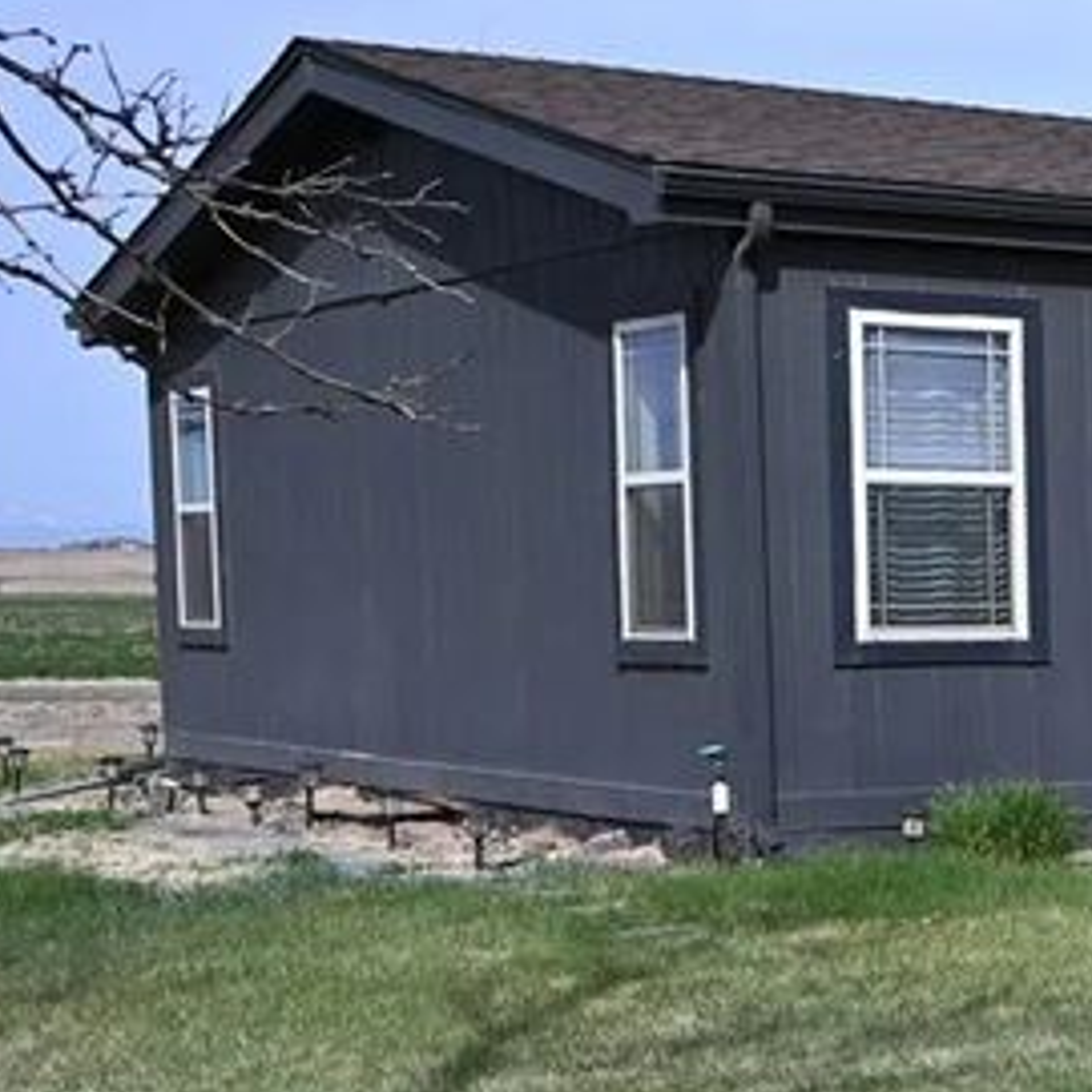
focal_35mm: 94
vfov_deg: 18.4
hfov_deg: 15.6
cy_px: 830
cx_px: 2027
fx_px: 3348
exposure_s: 1/400
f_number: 8
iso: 100
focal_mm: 19.5
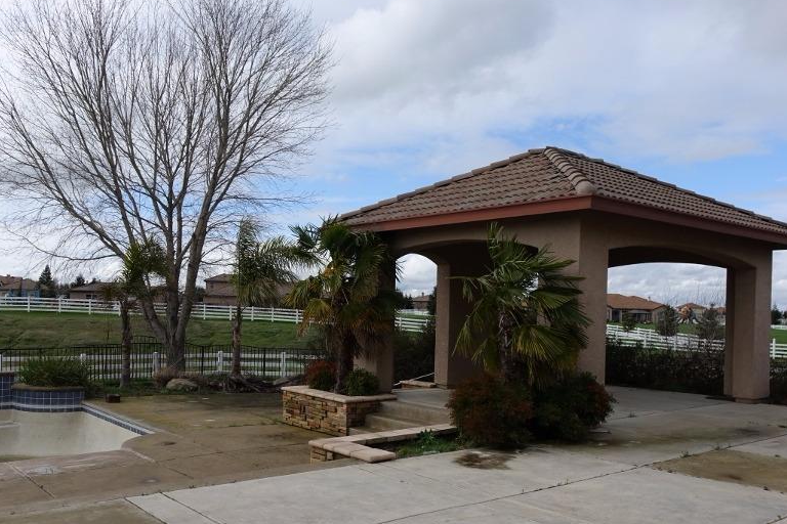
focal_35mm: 32
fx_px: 700
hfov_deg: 58.7
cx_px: 374
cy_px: 318
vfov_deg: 40.9
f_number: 4.5
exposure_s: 1/800
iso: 125
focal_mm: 8.8
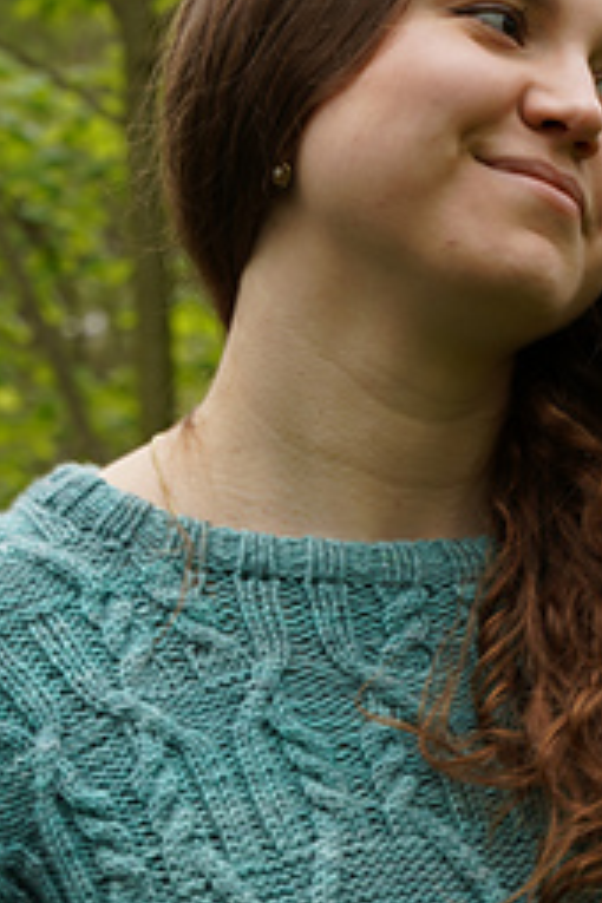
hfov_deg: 6.7
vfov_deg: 10.0
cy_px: 659
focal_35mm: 206
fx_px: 5167
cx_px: 402
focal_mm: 105
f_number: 11
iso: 100
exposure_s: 1/25
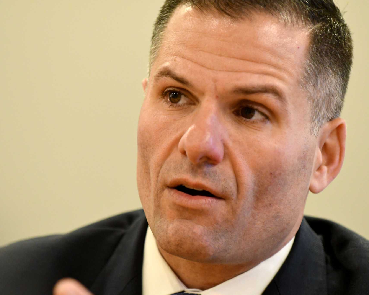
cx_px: 169
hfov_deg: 7.4
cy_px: 147
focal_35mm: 263
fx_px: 2867
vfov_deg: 5.9
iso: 4000
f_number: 2.8
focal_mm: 155
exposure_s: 1/80
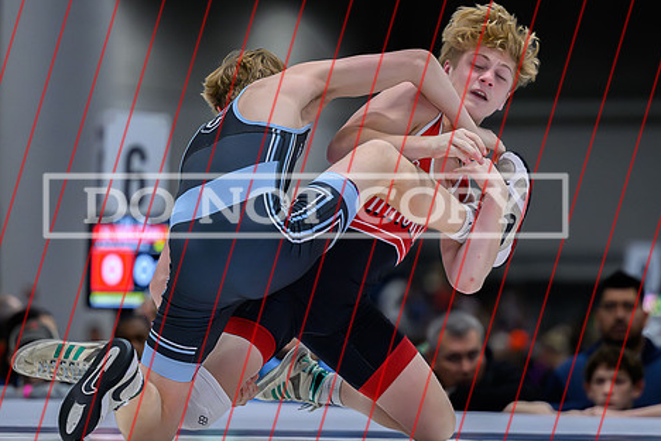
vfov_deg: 5.6
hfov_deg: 8.4
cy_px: 224
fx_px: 4498
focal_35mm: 245
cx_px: 319
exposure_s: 1/800
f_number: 2.8
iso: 8000
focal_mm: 145
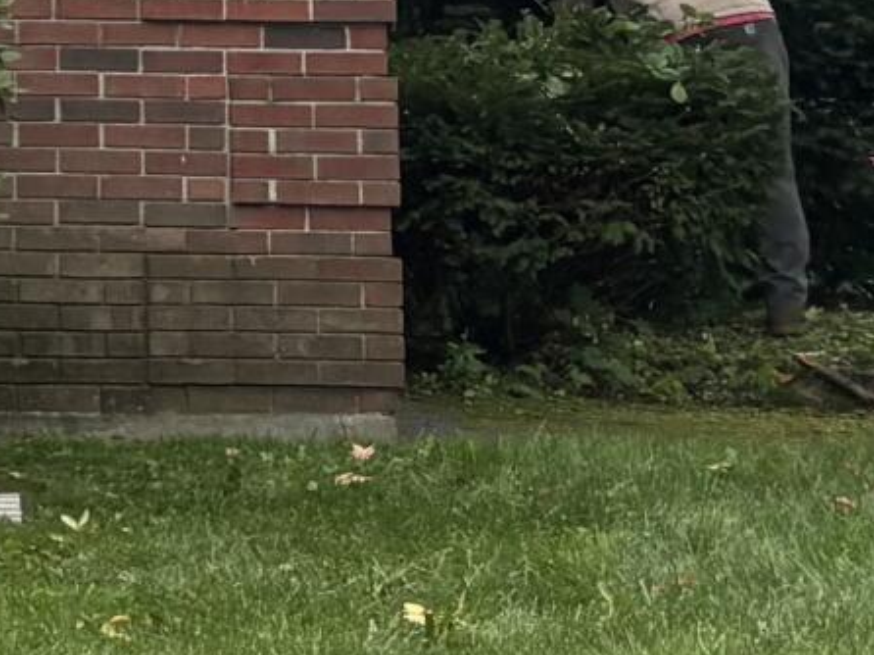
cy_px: -348
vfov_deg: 8.3
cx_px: -1758
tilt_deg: +3.5
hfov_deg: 9.1
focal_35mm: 175
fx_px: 4416
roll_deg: -0.3
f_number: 1.6
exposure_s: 1/880
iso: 50
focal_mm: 5.96
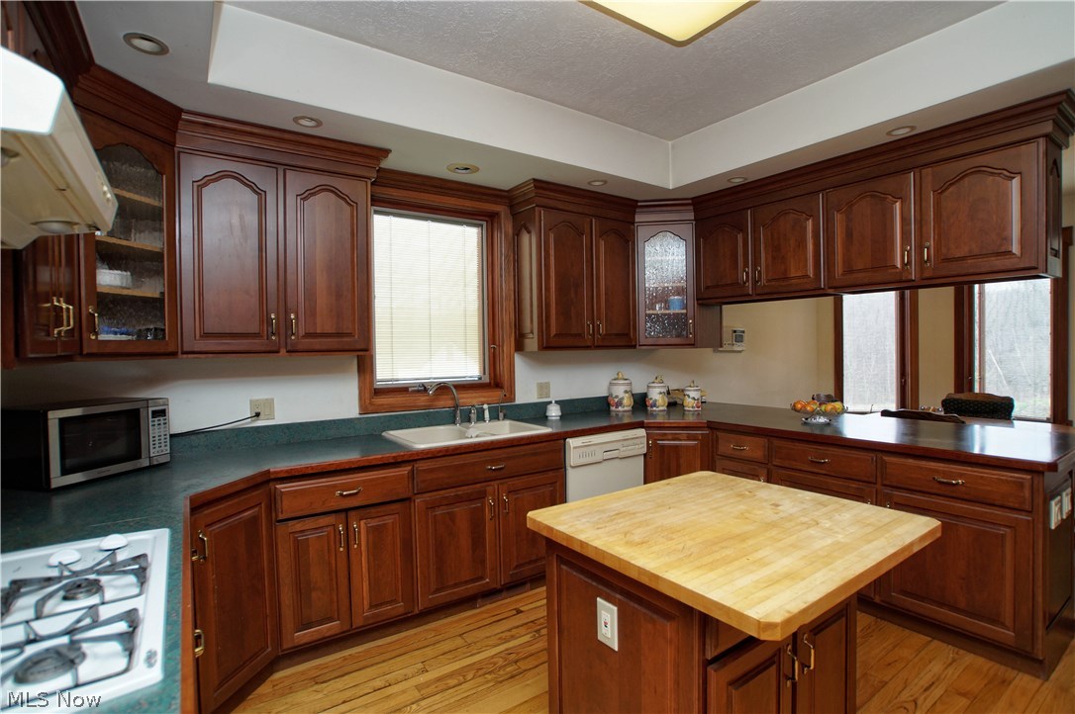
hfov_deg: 95.0
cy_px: 357
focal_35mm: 16
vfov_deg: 72.0
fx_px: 492
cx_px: 538
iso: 200
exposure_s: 1/40
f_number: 4.5
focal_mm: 11
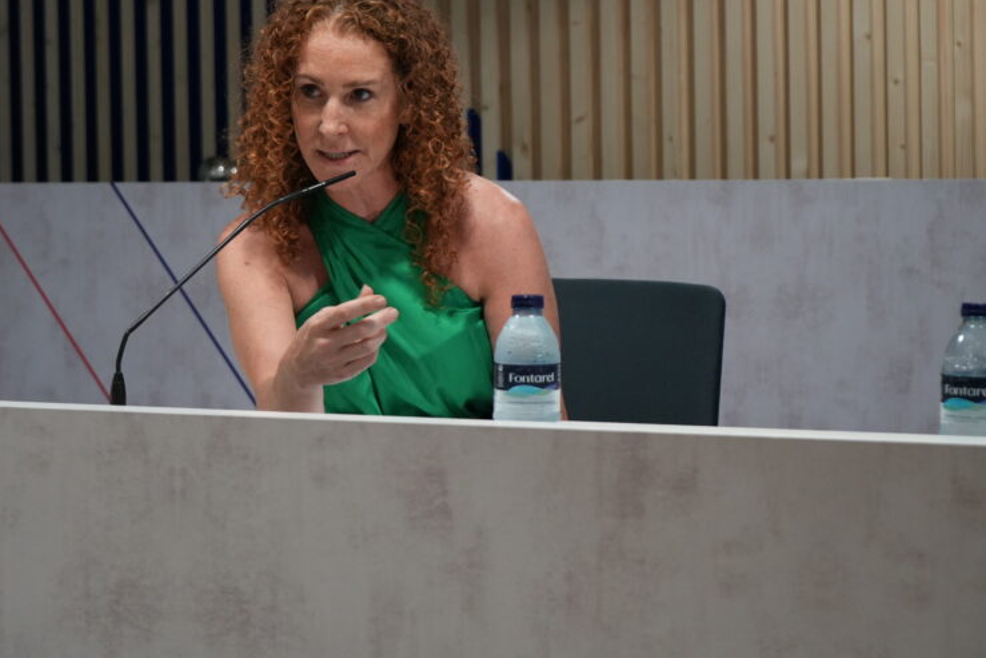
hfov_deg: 20.9
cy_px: 208
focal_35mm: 97
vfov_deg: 14.1
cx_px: 331
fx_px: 2657
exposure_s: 1/80
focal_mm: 70
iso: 2000
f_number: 5.6
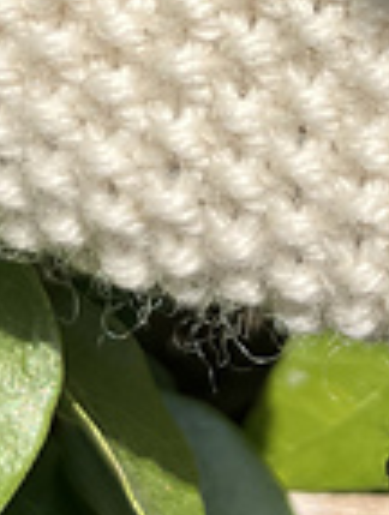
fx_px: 1865
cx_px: 270
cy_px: -140
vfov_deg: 15.1
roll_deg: +1.9
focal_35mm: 125
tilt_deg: -10.9
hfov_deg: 11.9
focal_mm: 3.99
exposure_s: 1/2208
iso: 32
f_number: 1.8
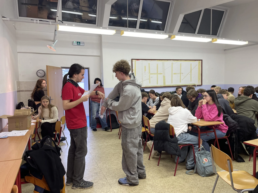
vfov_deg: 53.1
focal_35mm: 26
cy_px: 96
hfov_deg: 67.3
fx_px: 194
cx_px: 129
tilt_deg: -3.6
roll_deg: +0.6
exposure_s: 1/100
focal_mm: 4.2
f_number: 1.6
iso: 125
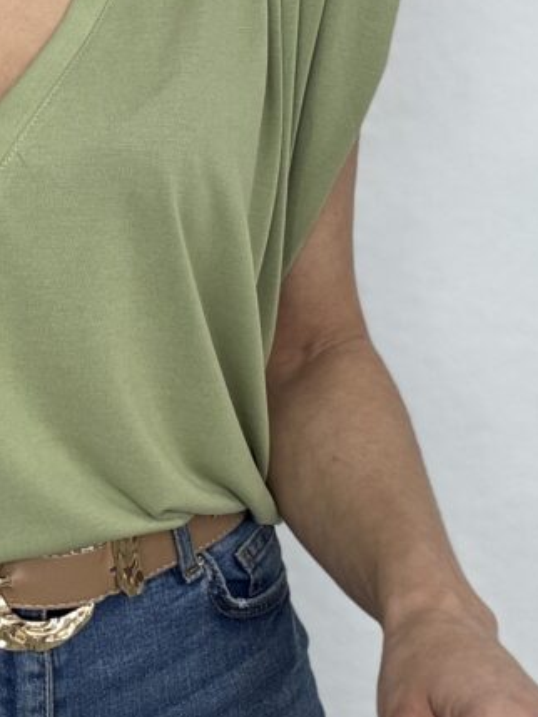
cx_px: -51
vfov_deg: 26.0
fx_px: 1553
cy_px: 315
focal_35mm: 75
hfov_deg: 18.9
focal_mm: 2.69
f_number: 1.9
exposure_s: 1/100
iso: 64
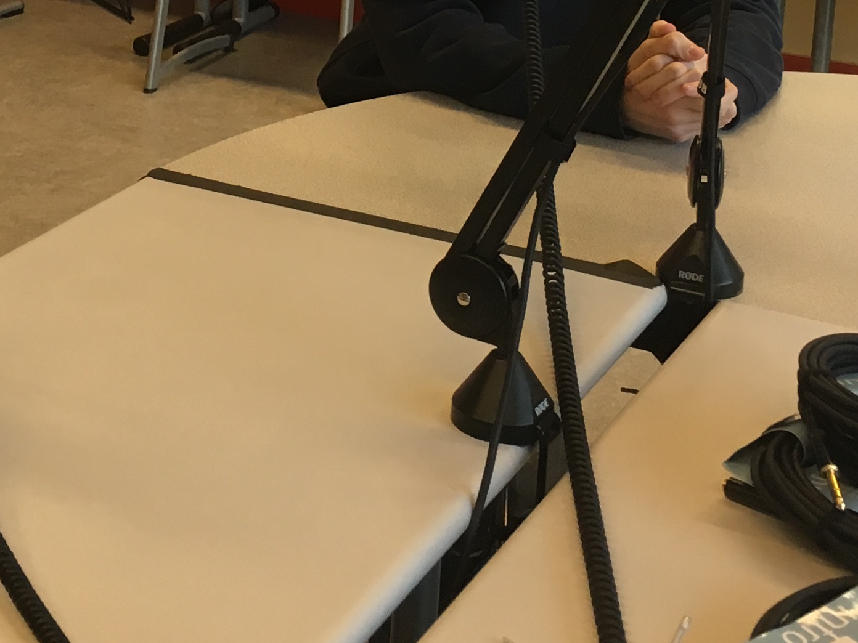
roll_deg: -1.0
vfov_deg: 16.9
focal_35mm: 84
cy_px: -113
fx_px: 2082
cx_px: 285
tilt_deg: -11.0
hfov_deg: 23.2
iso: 40
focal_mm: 4.15
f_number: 2.2
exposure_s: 1/33
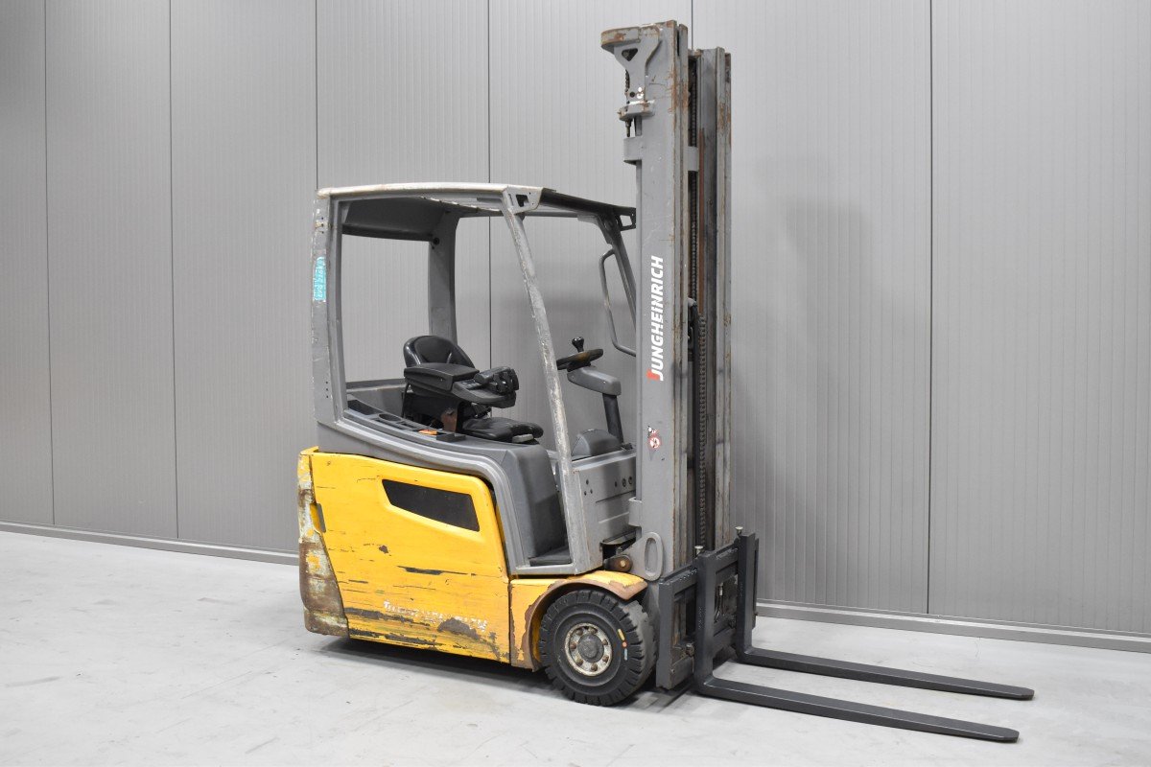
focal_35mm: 36
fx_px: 1151
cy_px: 384
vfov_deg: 36.9
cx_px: 576
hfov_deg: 53.1
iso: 1600
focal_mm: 24
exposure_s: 1/30
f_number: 5
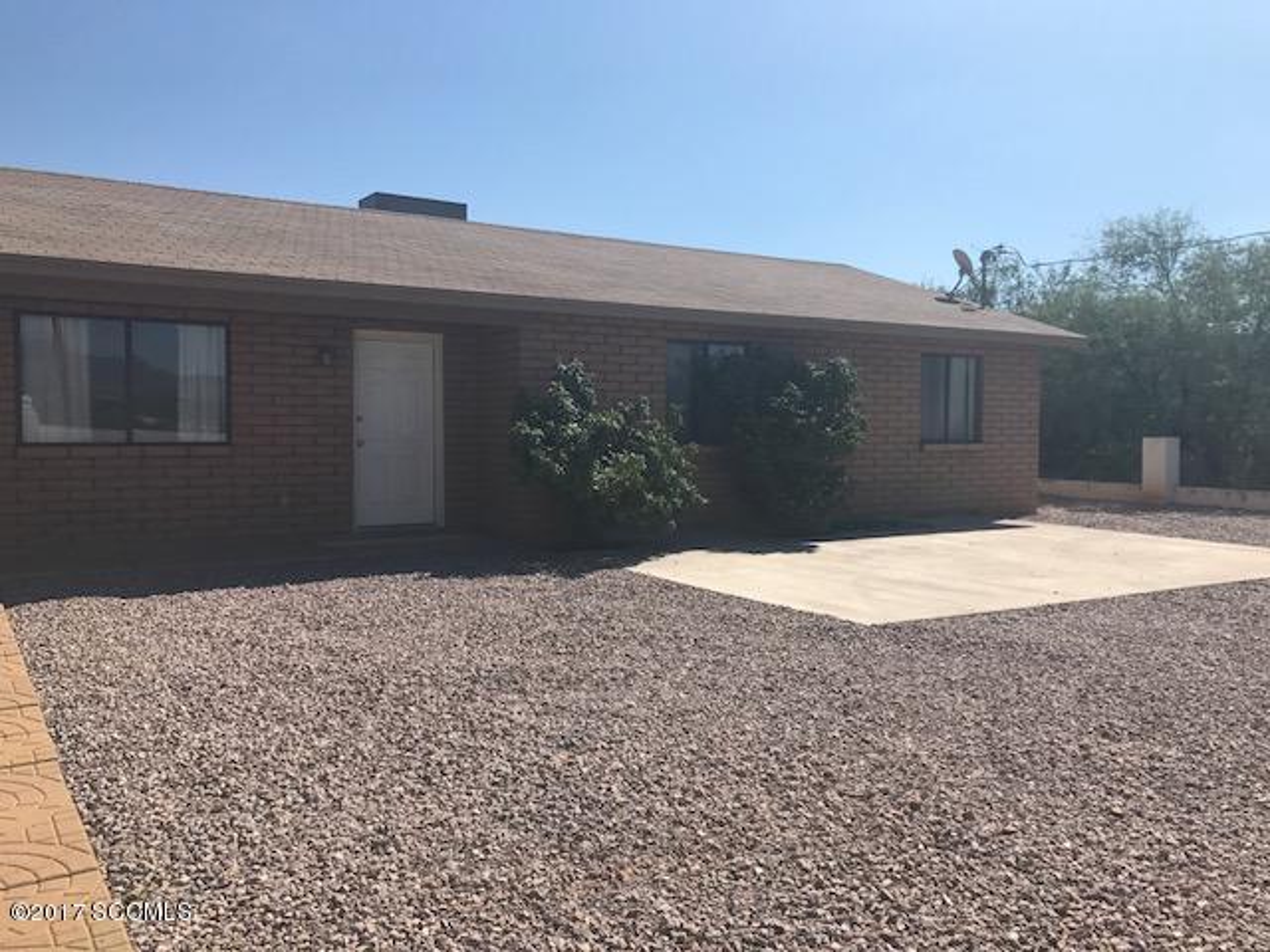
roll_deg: +0.0
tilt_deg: -1.4
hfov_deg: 63.4
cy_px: 476
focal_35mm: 28
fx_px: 1027
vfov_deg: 49.7
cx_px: 635
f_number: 1.8
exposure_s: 1/4000
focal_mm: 3.99
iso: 20
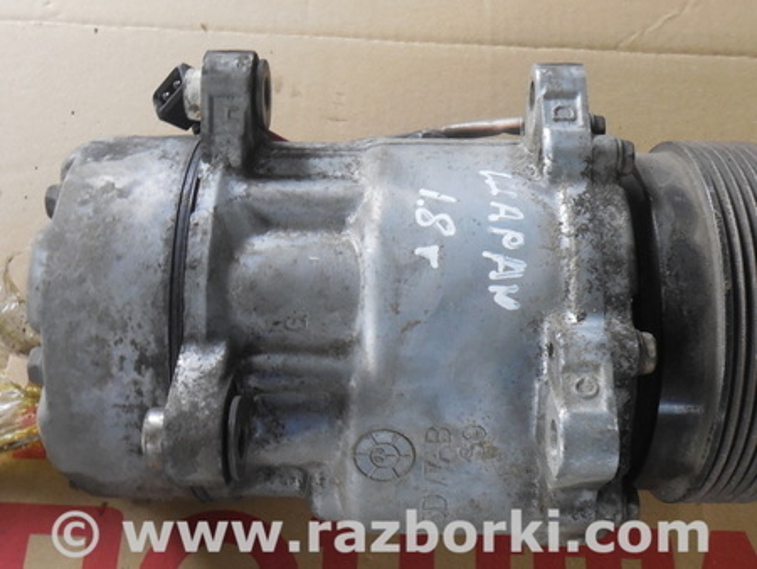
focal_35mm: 30
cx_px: 378
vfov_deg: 46.8
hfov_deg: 59.9
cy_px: 284
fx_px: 656
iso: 320
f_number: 3.8
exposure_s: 1/30
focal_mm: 5.3
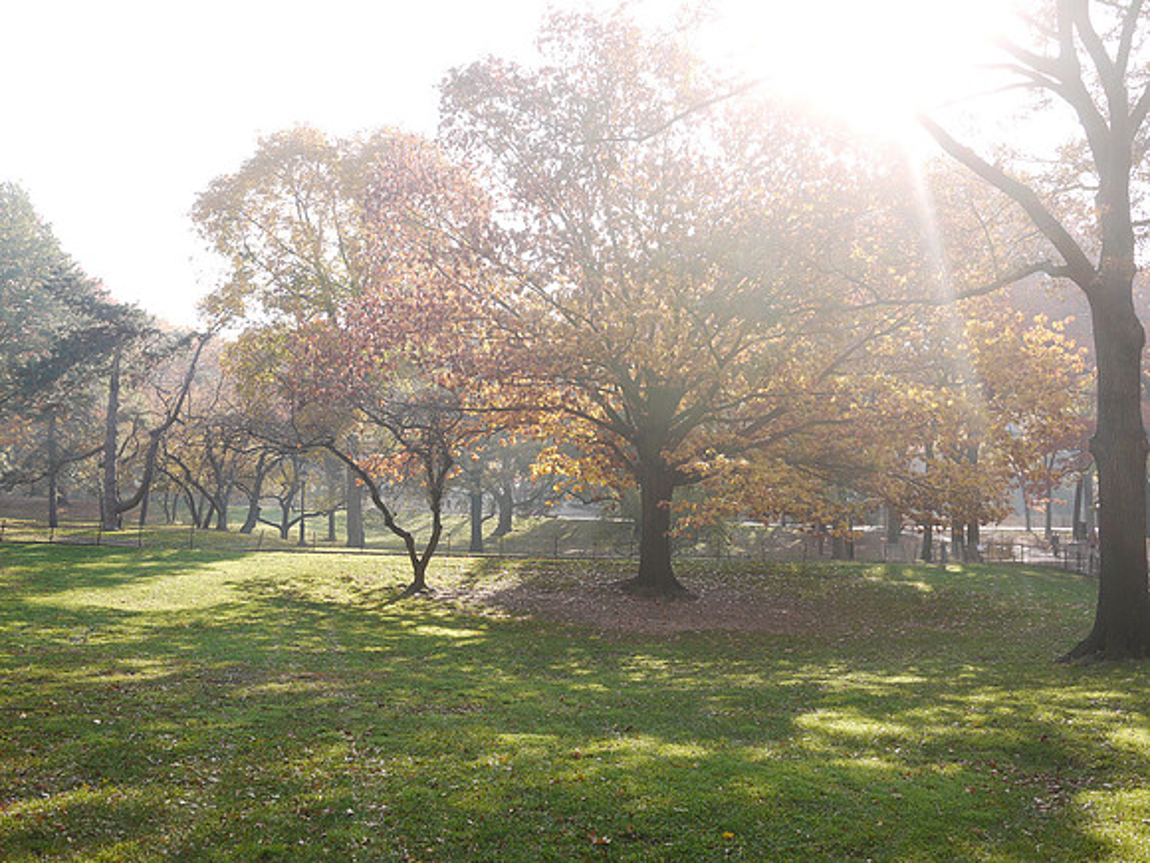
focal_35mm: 40
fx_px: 1329
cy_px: 432
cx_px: 575
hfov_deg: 46.8
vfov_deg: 36.0
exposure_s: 1/125
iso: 100
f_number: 4.5
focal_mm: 20
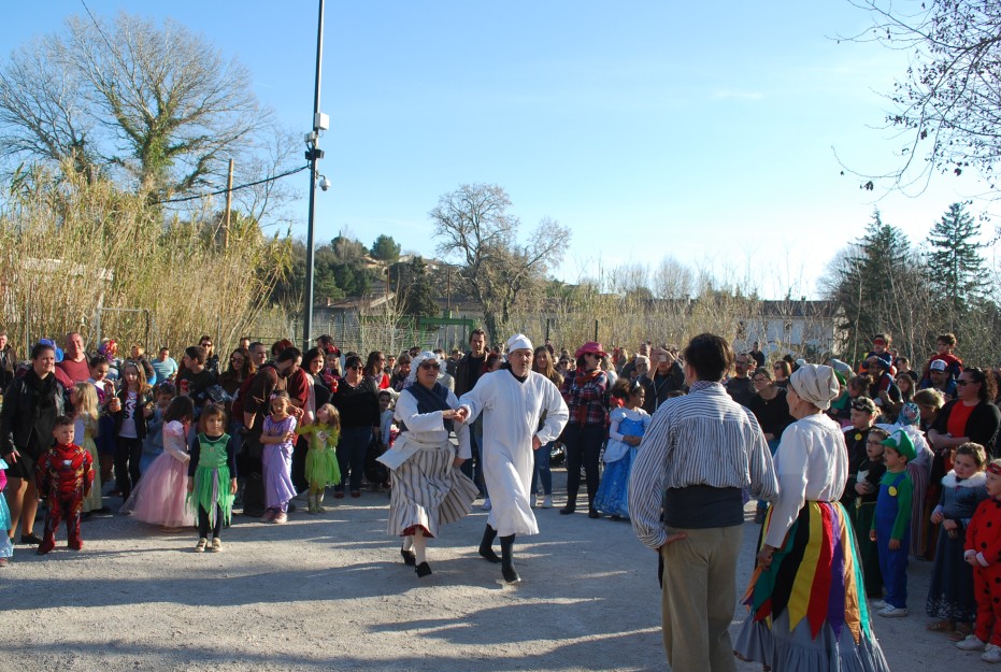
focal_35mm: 29
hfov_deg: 63.5
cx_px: 469
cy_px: 354
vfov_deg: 45.1
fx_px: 808
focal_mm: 18
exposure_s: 1/160
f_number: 6.3
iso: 100
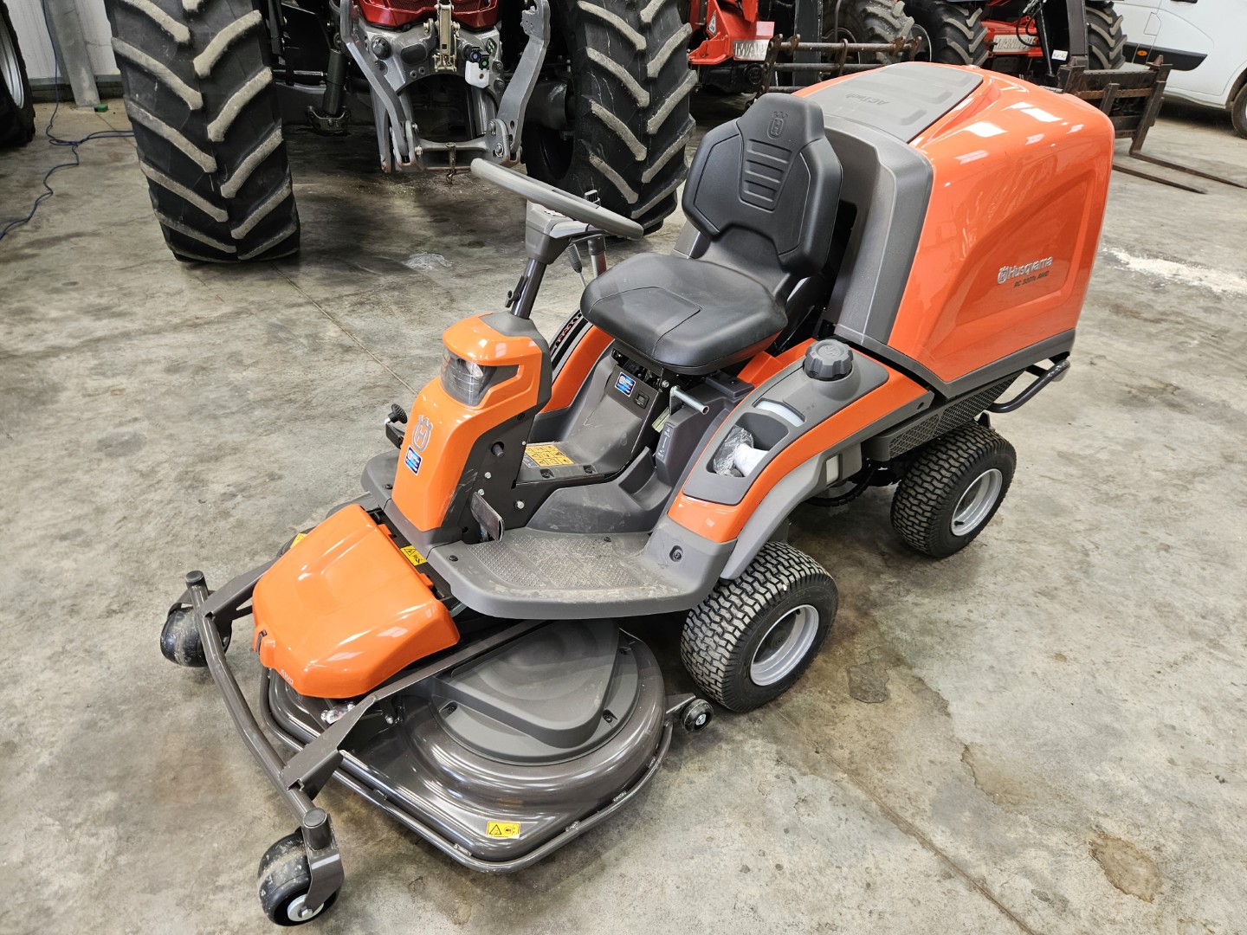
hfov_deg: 73.9
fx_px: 829
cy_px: 468
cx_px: 624
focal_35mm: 23
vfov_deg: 58.9
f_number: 1.8
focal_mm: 5.4
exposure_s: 1/180
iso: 160
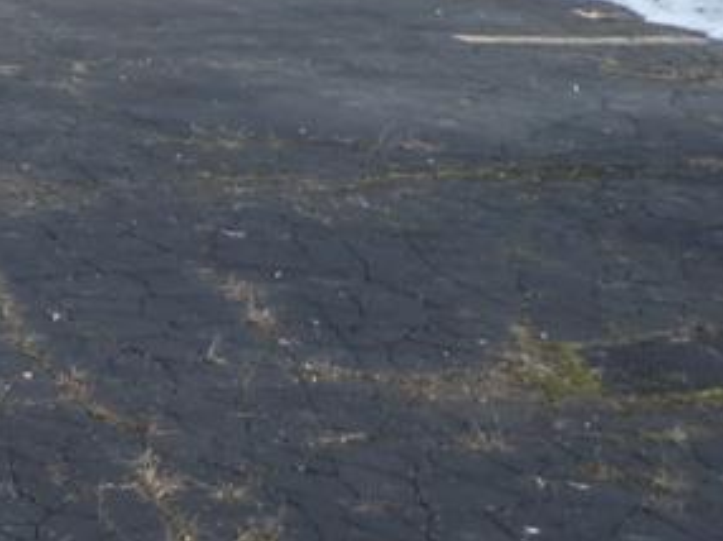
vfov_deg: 16.6
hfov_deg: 19.4
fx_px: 1795
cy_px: -63
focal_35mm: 86
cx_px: -410
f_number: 3.3
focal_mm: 4.3
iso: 80
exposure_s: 1/400
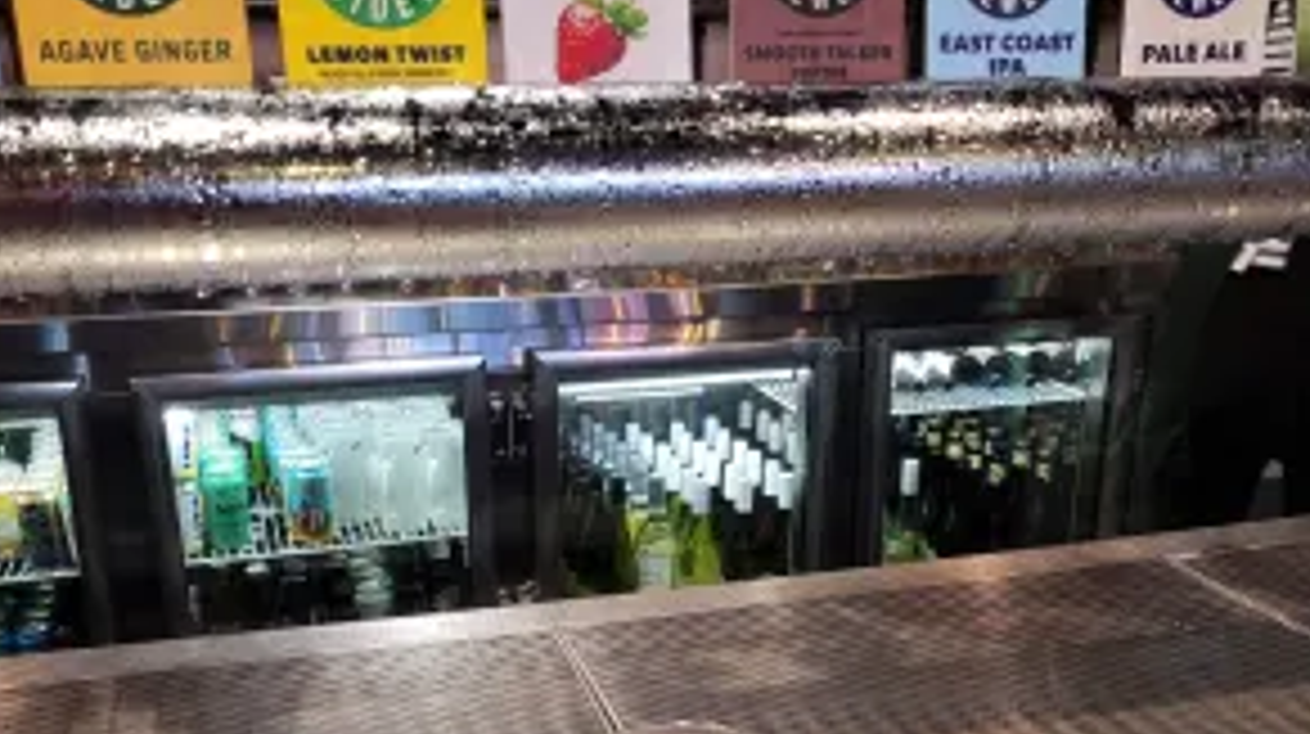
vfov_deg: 29.8
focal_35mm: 39
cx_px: 639
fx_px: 1353
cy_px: 567
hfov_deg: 51.6
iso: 320
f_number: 1.8
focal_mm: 5.4
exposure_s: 1/50
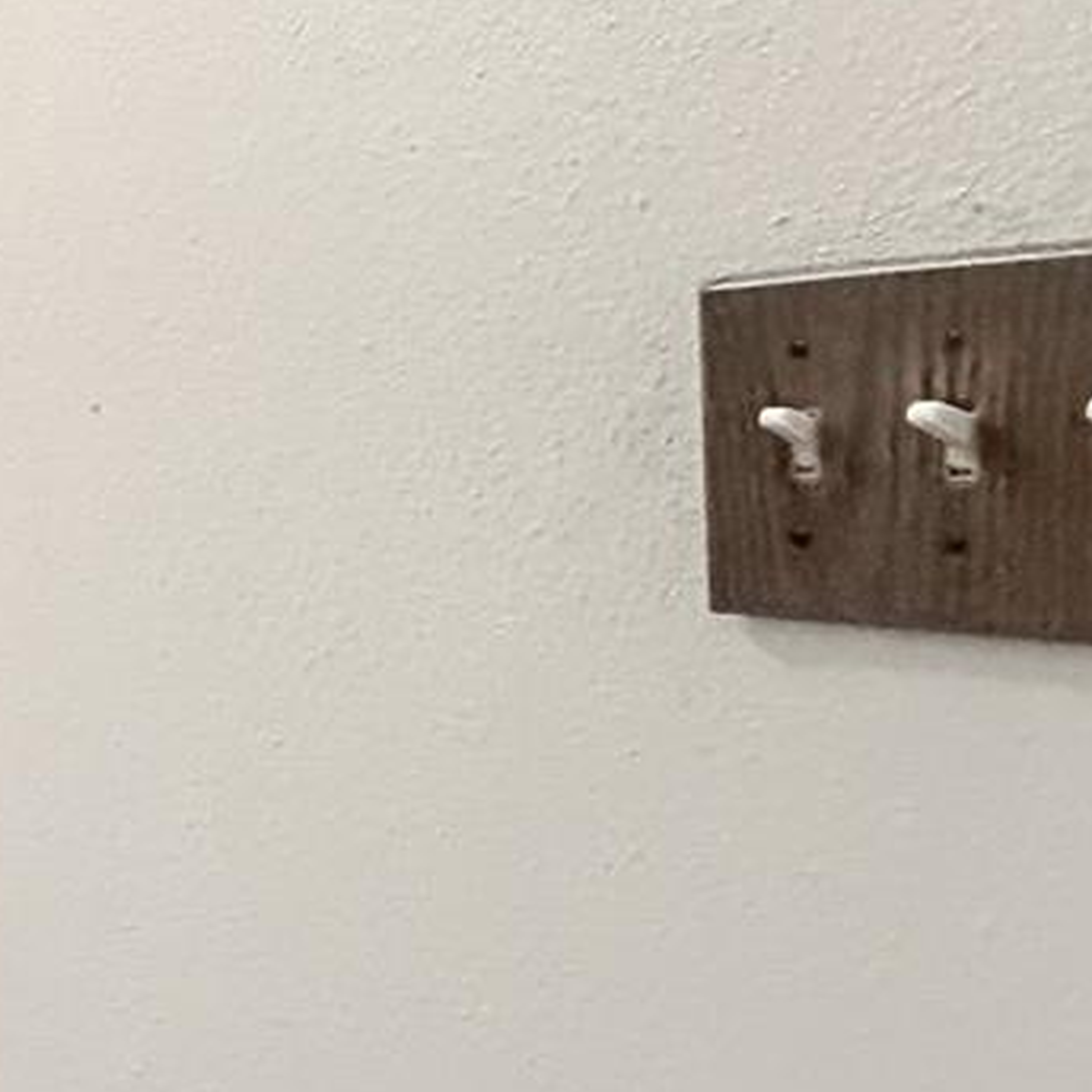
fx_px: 1856
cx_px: -1016
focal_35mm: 52
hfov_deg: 19.9
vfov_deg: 32.6
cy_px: 404
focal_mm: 2.2
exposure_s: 1/60
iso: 400
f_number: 2.2
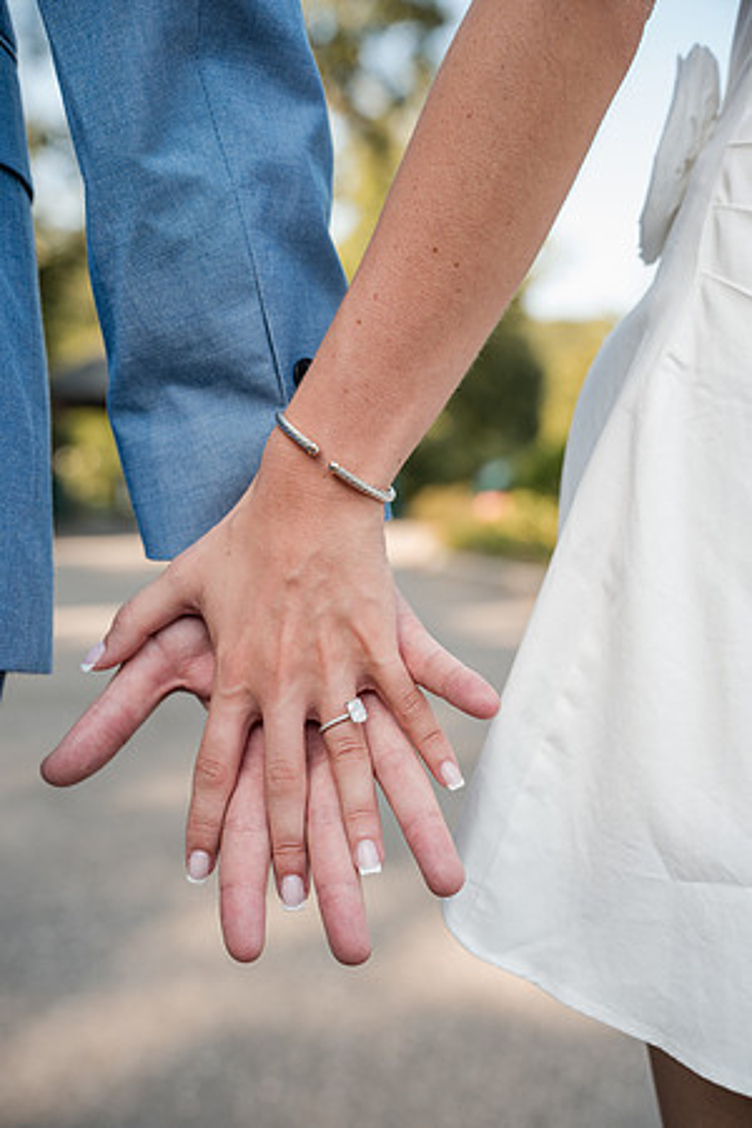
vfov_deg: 41.9
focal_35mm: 47
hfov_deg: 28.6
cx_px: 376
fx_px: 1473
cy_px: 564
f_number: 4
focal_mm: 47
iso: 200
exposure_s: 1/250
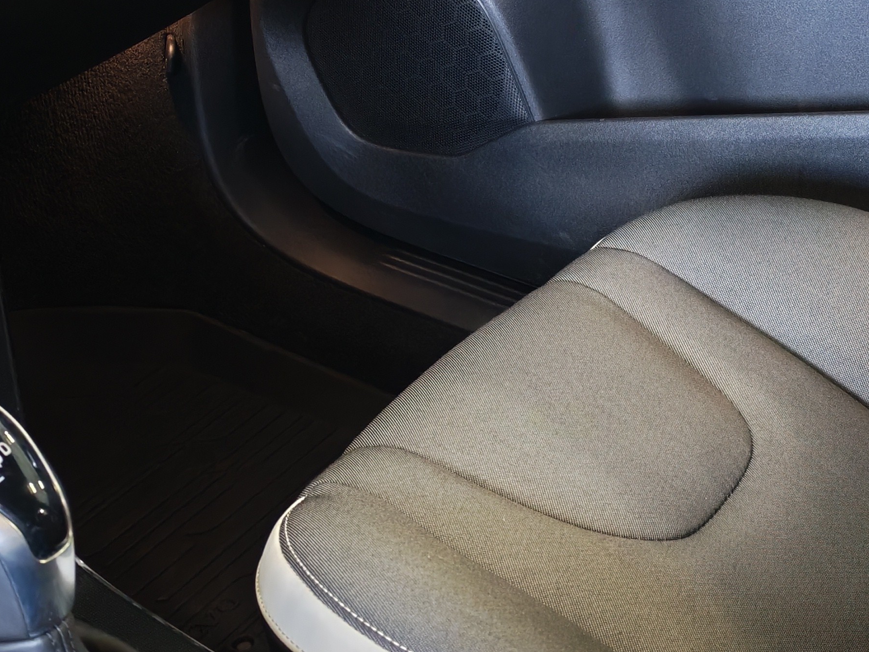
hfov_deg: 27.0
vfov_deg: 20.5
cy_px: 123
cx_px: 215
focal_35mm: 71
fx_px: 1782
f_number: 1.9
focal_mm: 6.12
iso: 884
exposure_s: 1/50
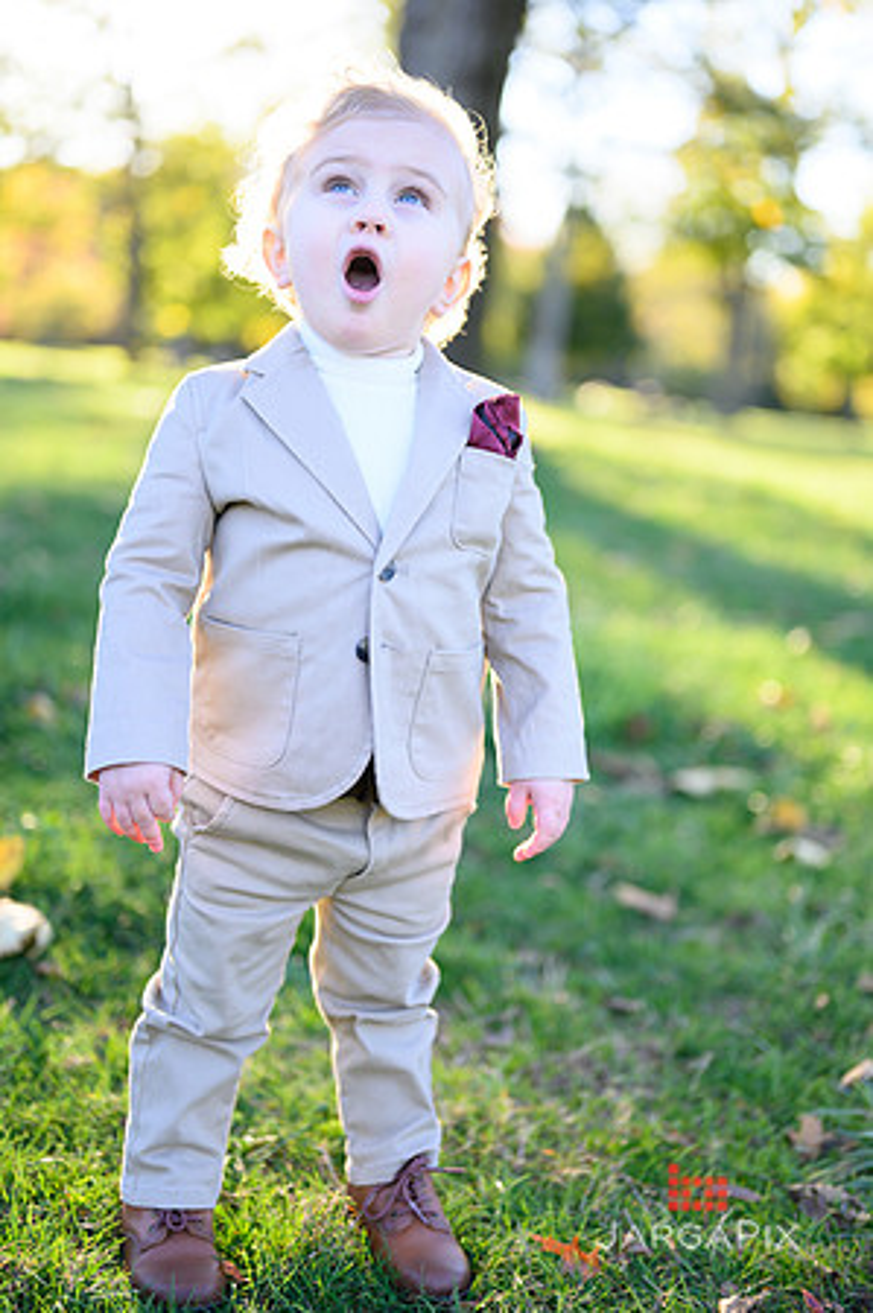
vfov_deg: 39.6
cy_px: 656
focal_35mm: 50
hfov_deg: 26.9
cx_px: 436
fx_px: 1823
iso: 320
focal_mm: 50
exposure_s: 1/800
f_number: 2
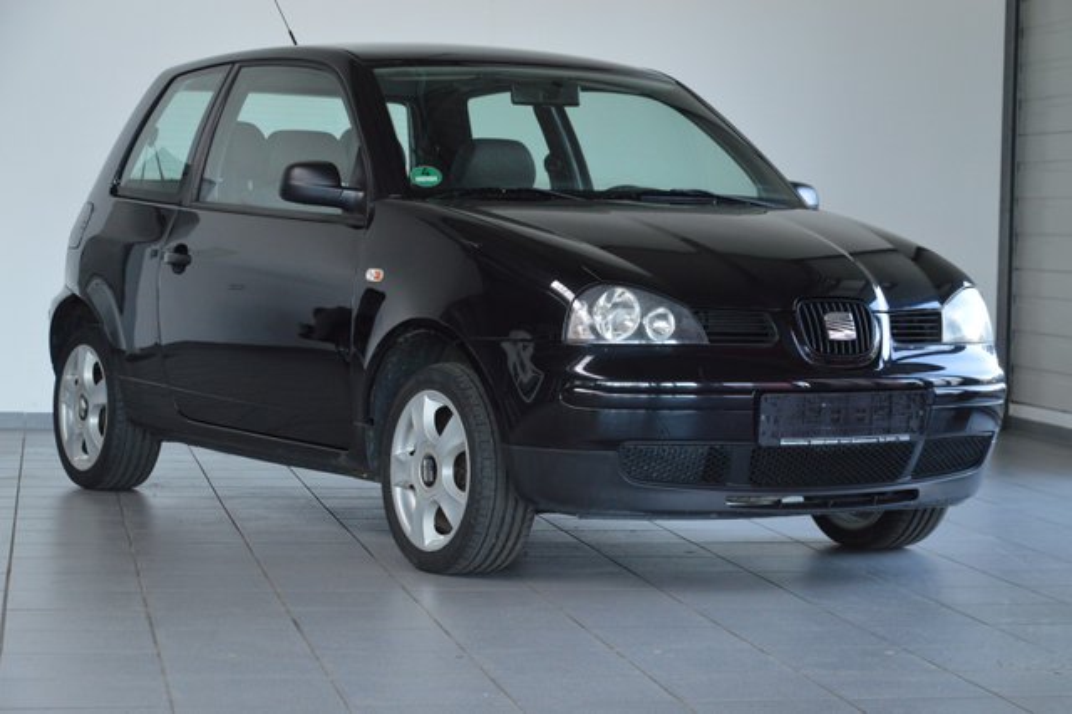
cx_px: 536
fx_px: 2589
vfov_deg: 15.7
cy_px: 357
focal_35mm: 87
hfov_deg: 23.4
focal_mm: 58
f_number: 5
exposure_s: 1/60
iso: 1000
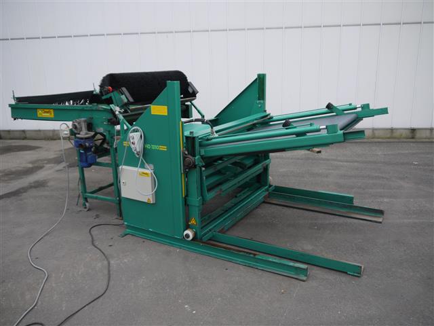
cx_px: 217
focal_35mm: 30
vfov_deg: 46.8
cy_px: 163
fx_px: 376
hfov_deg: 60.0
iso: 100
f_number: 4
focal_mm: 15
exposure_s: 1/160
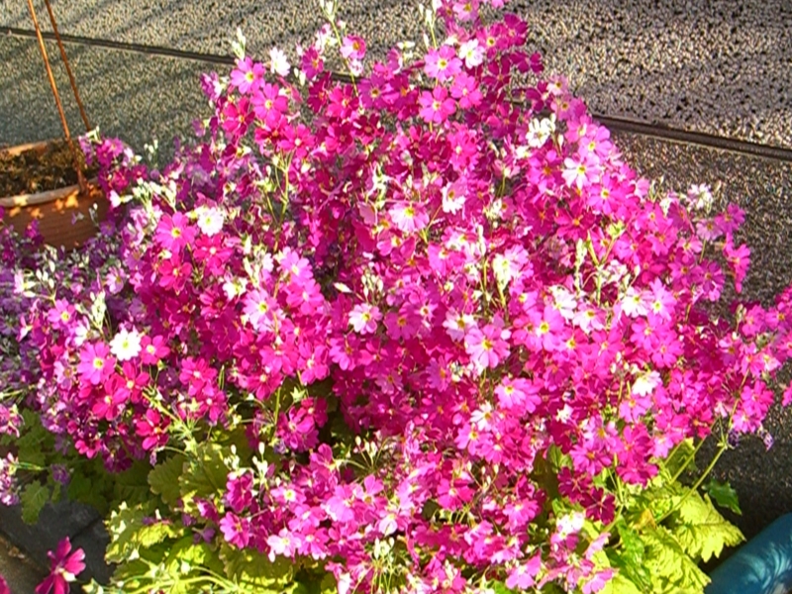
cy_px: 297
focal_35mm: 38
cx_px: 396
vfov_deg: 37.7
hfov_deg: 49.0
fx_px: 869
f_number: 4
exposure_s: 1/400
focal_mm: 7.9
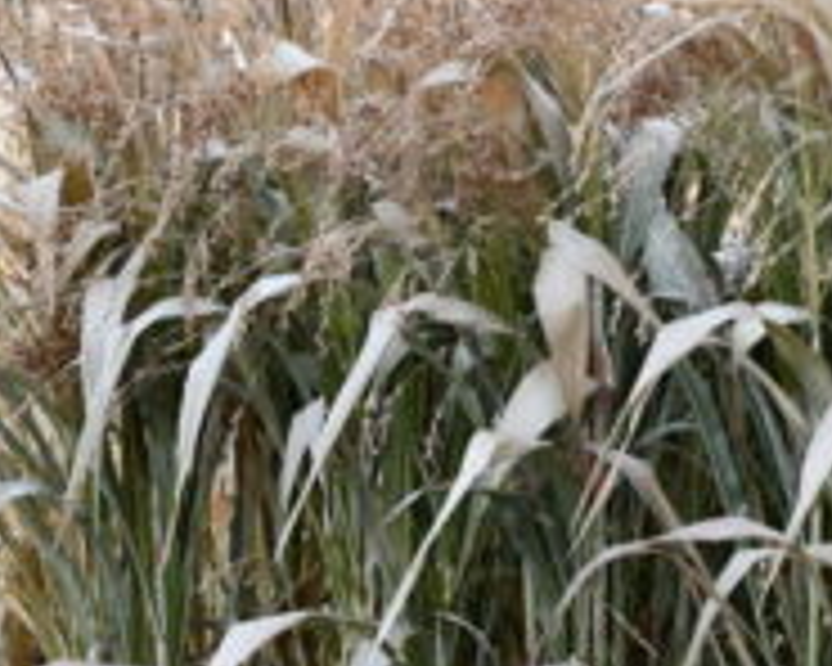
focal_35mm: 119
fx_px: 2930
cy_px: 479
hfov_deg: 16.2
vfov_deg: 12.9
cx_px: 400
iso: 800
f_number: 5
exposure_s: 1/100
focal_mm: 30
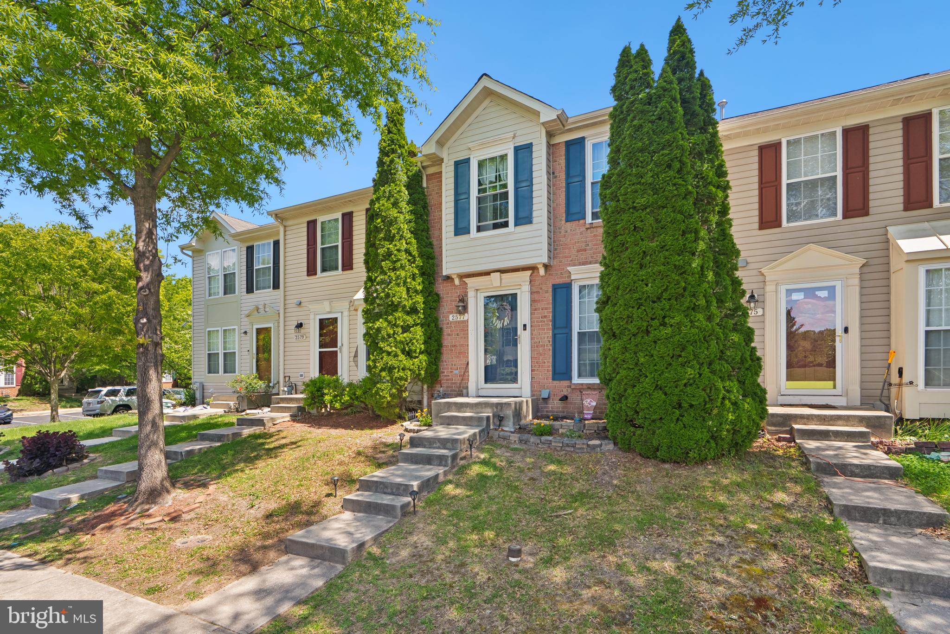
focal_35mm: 16
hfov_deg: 96.7
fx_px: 422
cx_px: 475
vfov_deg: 73.8
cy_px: 317
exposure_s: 1/160
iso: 160
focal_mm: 16
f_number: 8
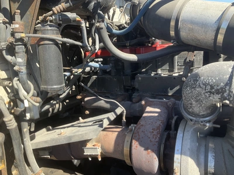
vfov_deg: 48.2
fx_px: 196
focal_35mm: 29
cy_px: 88
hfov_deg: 61.7
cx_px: 117
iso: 25
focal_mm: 3
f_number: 1.8
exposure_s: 1/302
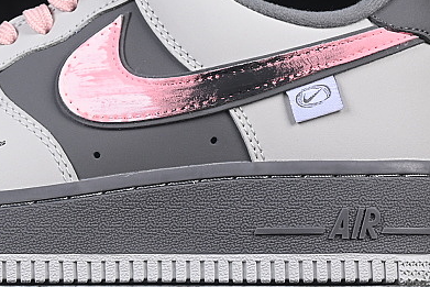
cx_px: 85
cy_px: 40
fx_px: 2473
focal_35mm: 207
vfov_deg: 6.6
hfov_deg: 9.9
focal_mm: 50
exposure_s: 1/80
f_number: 8
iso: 160
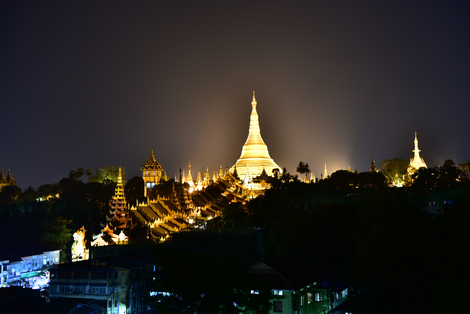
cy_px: 157
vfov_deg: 35.1
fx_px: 496
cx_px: 235
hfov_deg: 50.7
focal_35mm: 38
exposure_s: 8
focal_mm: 38
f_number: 3.5
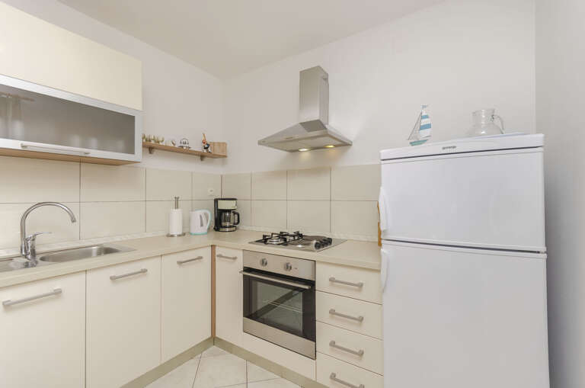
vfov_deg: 77.1
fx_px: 243
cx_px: 292
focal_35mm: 15
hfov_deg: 100.5
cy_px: 194
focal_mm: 10
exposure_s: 1/80
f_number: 8
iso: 100
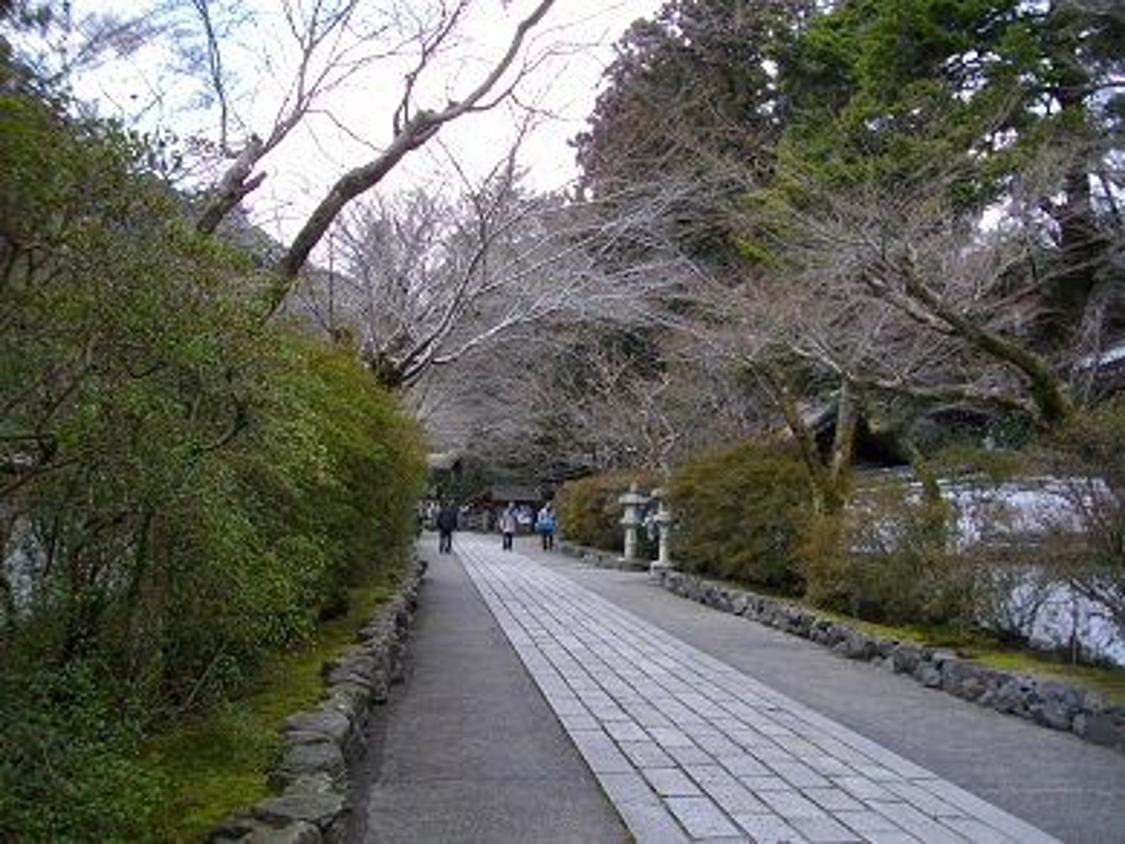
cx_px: 562
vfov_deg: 44.2
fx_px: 1040
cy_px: 422
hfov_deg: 56.8
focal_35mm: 32
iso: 100
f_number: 2.9
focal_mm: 5.7
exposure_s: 1/250
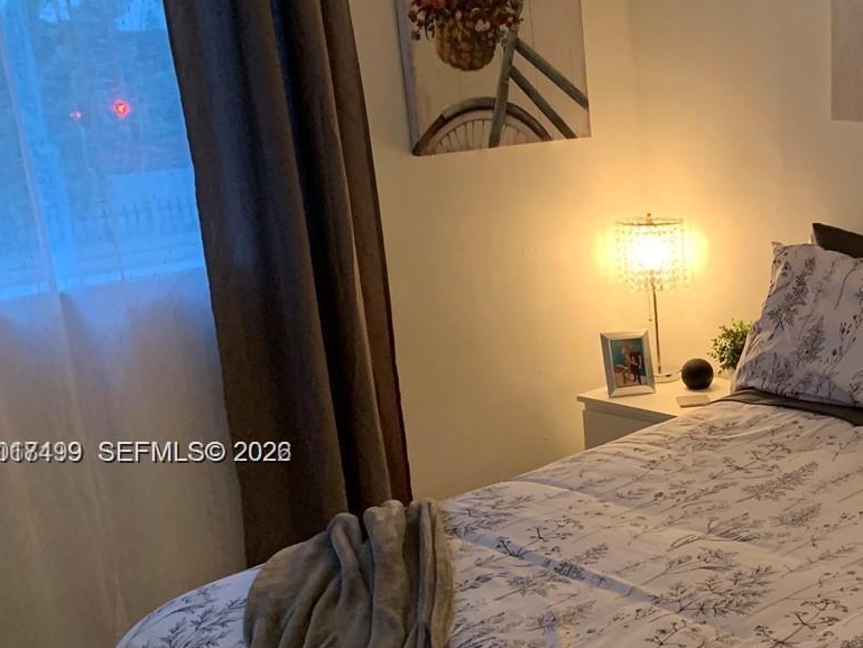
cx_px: 839
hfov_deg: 32.9
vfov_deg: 26.8
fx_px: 1347
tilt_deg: -20.0
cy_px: 454
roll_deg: +1.3
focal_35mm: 54
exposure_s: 1/60
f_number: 1.8
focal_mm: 4.25
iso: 400
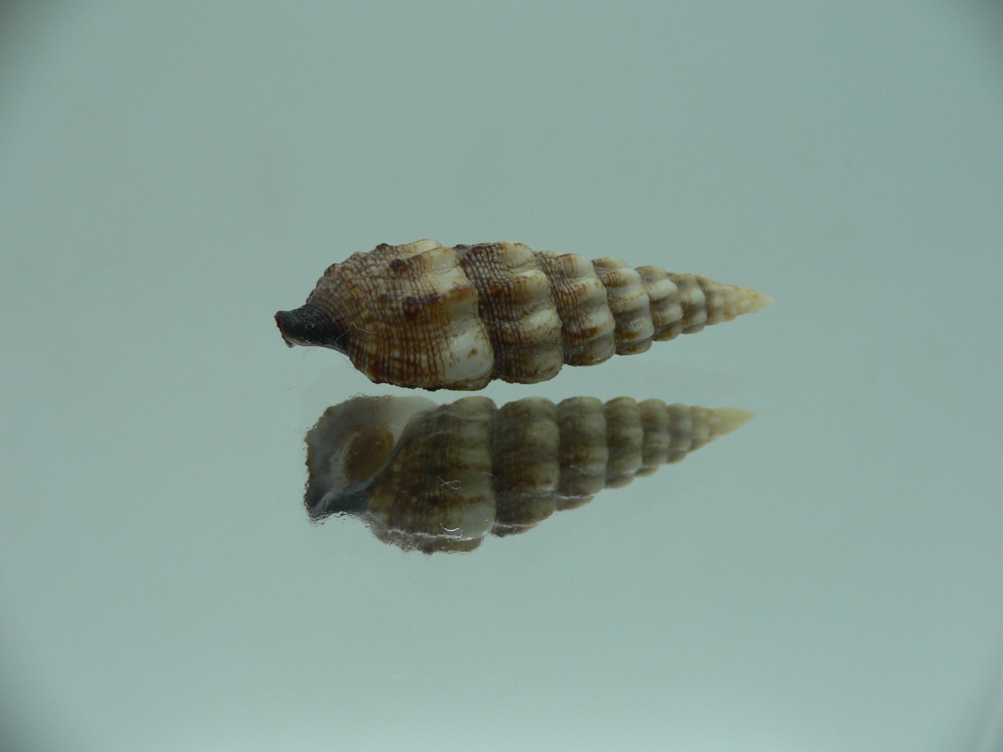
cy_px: 376
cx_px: 502
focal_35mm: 35
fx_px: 1014
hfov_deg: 52.6
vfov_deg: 40.7
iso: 80
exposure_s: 1/60
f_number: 2.8
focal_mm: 4.6
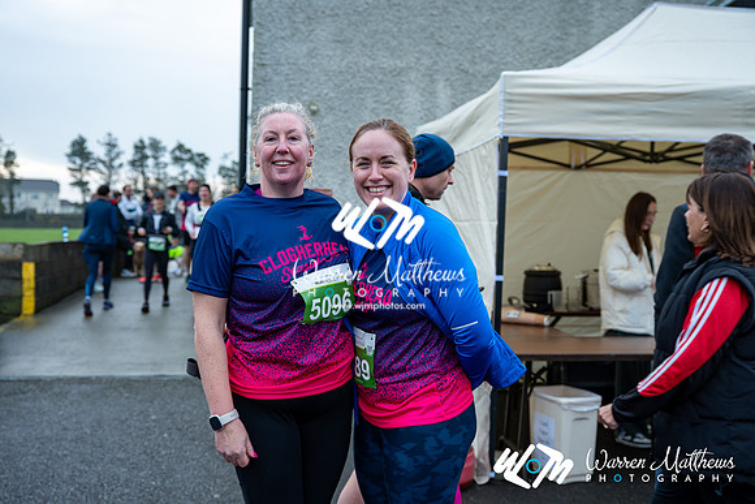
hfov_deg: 47.4
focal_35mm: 41
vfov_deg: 32.6
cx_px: 378
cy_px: 252
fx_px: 860
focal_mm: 41
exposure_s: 1/200
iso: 100
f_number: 4
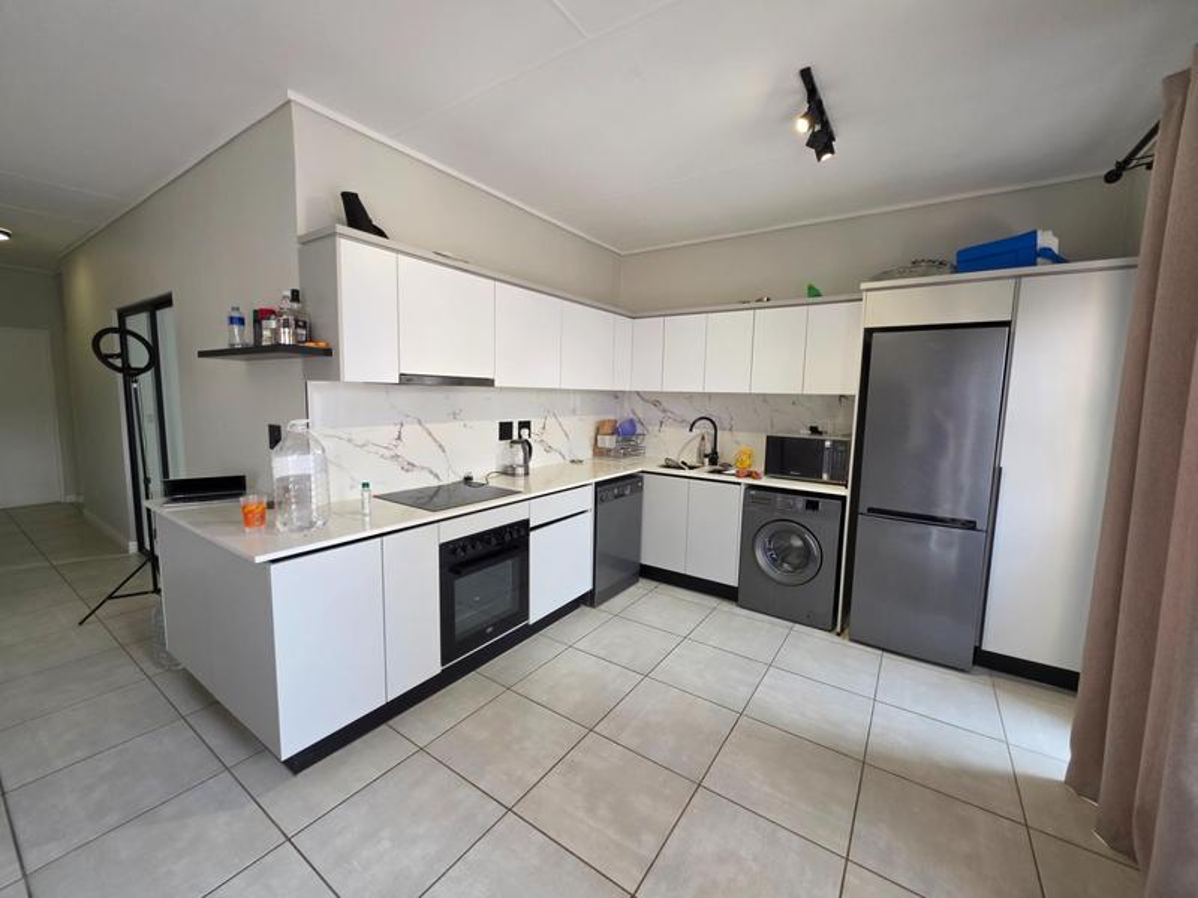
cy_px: 449
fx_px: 450
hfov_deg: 106.2
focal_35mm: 13
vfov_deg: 89.9
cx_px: 599
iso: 125
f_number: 1.9
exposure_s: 1/120
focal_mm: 2.2
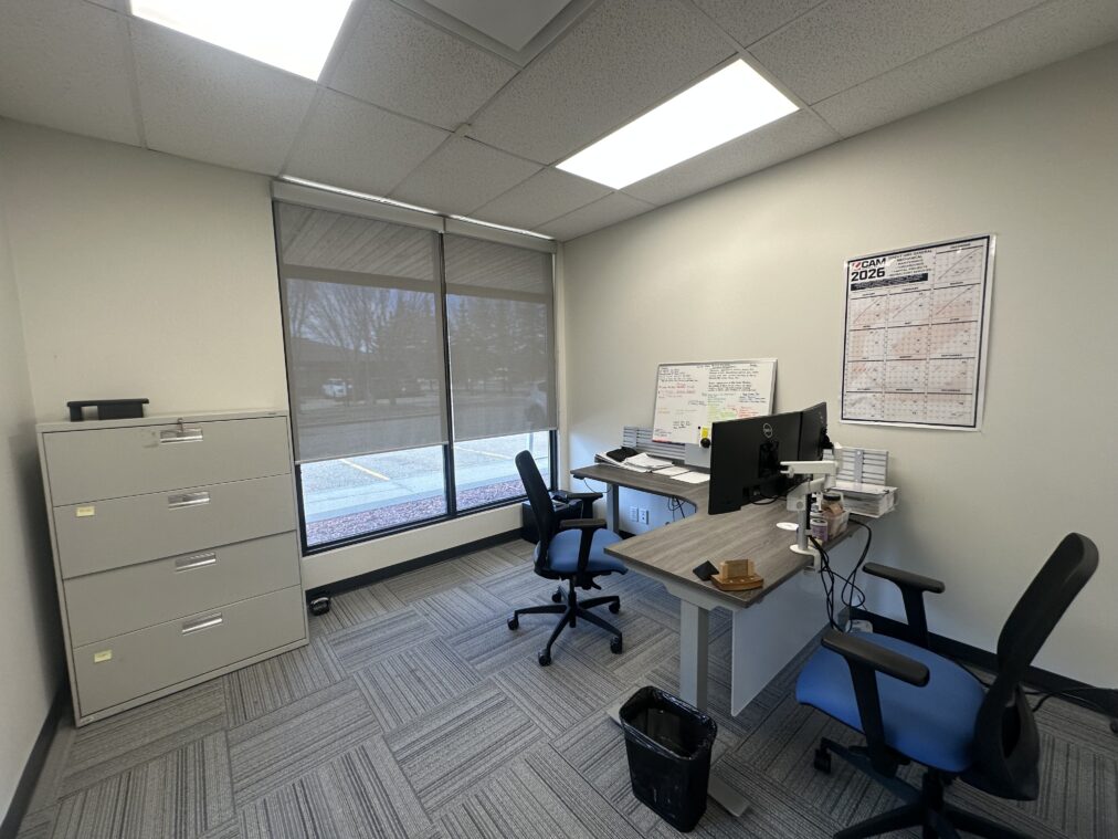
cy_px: 420
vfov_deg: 85.7
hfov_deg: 102.1
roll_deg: +1.5
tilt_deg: -5.9
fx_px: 452
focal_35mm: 14
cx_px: 559
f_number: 2.2
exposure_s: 1/120
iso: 100
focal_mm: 2.22
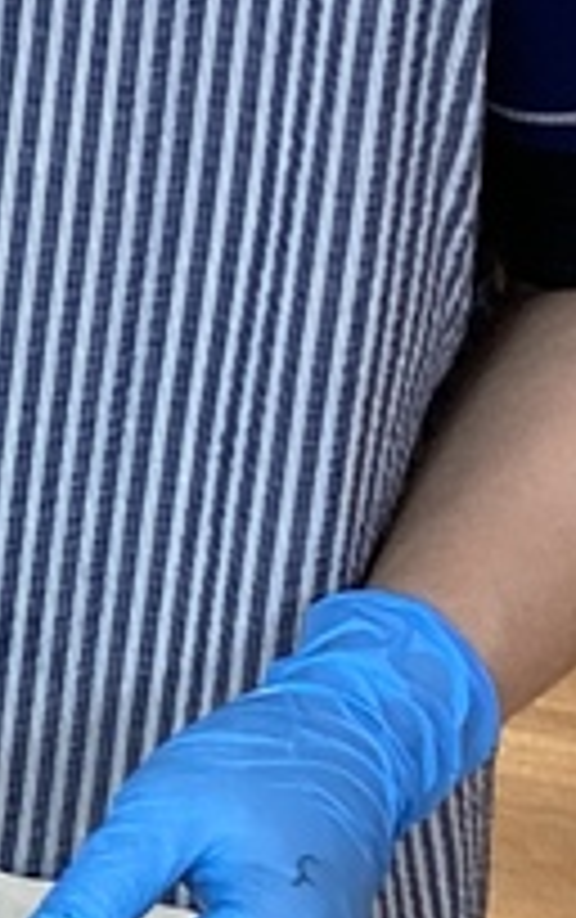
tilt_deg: -26.5
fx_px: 4032
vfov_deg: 13.0
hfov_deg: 7.3
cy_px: 472
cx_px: -1125
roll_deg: +2.3
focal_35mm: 161
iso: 125
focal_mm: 3.3
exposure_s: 1/50
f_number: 2.4
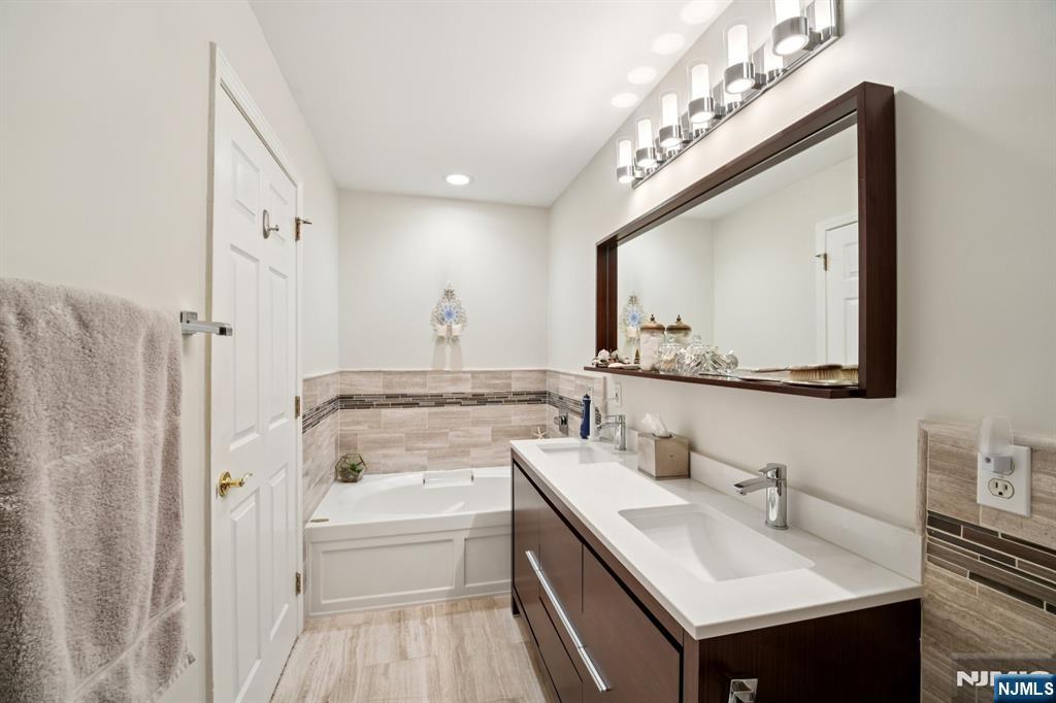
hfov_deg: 104.3
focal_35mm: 14
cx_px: 528
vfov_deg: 81.2
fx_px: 411
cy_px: 352
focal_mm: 14
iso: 400
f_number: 9
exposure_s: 1/4
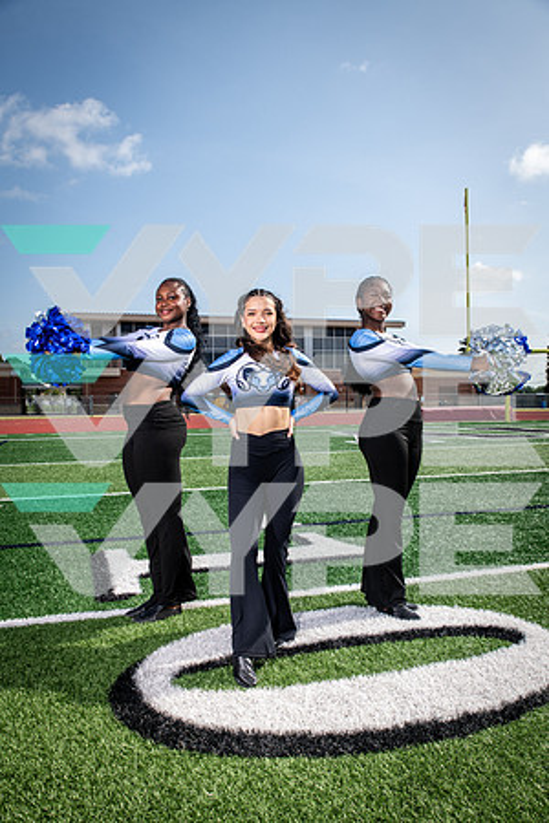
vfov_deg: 61.9
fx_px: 686
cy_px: 412
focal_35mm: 30
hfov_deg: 43.6
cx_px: 274
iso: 125
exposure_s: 1/400
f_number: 7.1
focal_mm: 30
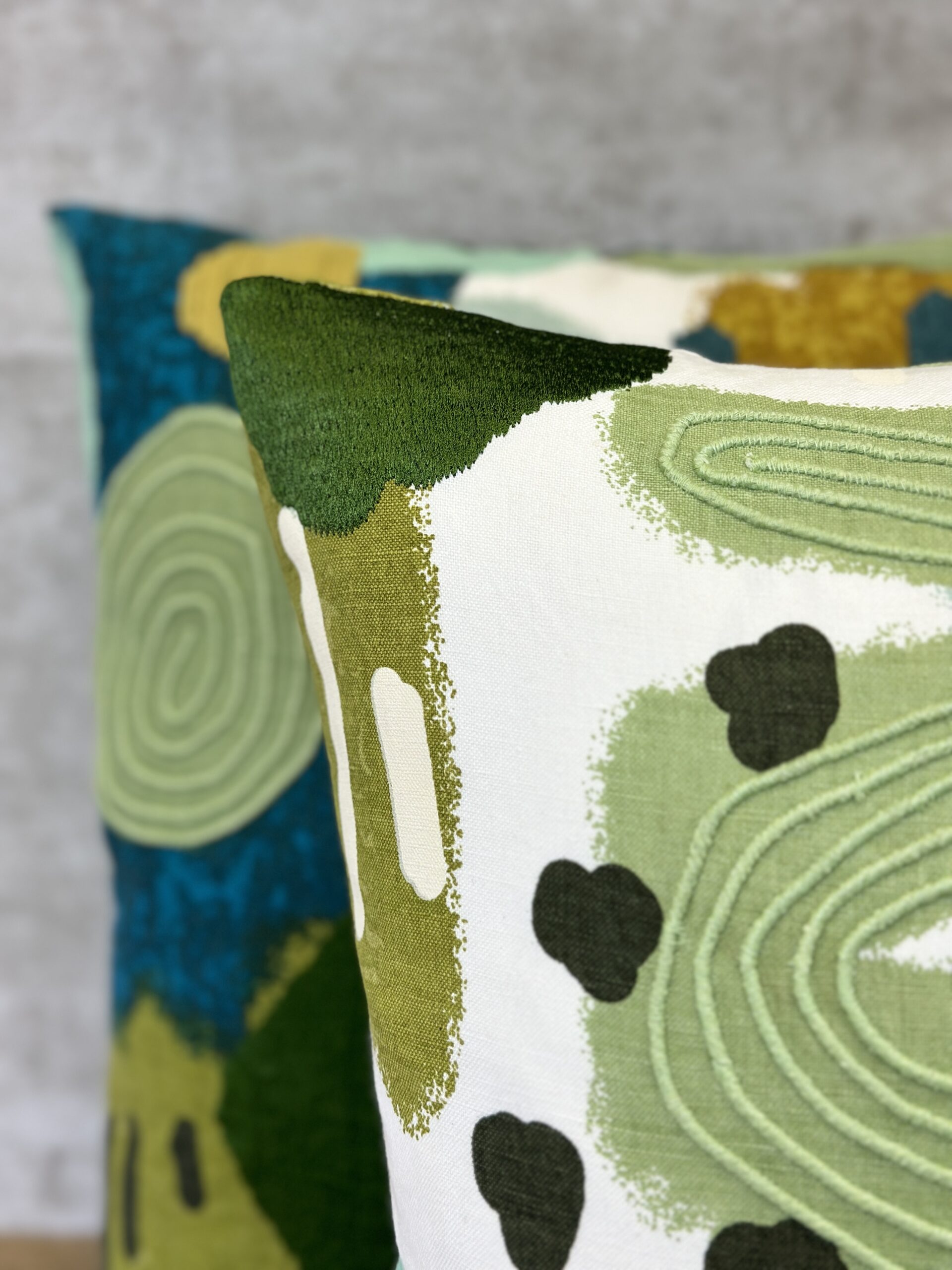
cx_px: 476
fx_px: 1760
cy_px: 635
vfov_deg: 39.7
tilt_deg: -17.6
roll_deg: +0.1
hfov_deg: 30.3
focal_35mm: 48
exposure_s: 1/198
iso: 80
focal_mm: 6.86
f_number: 1.78
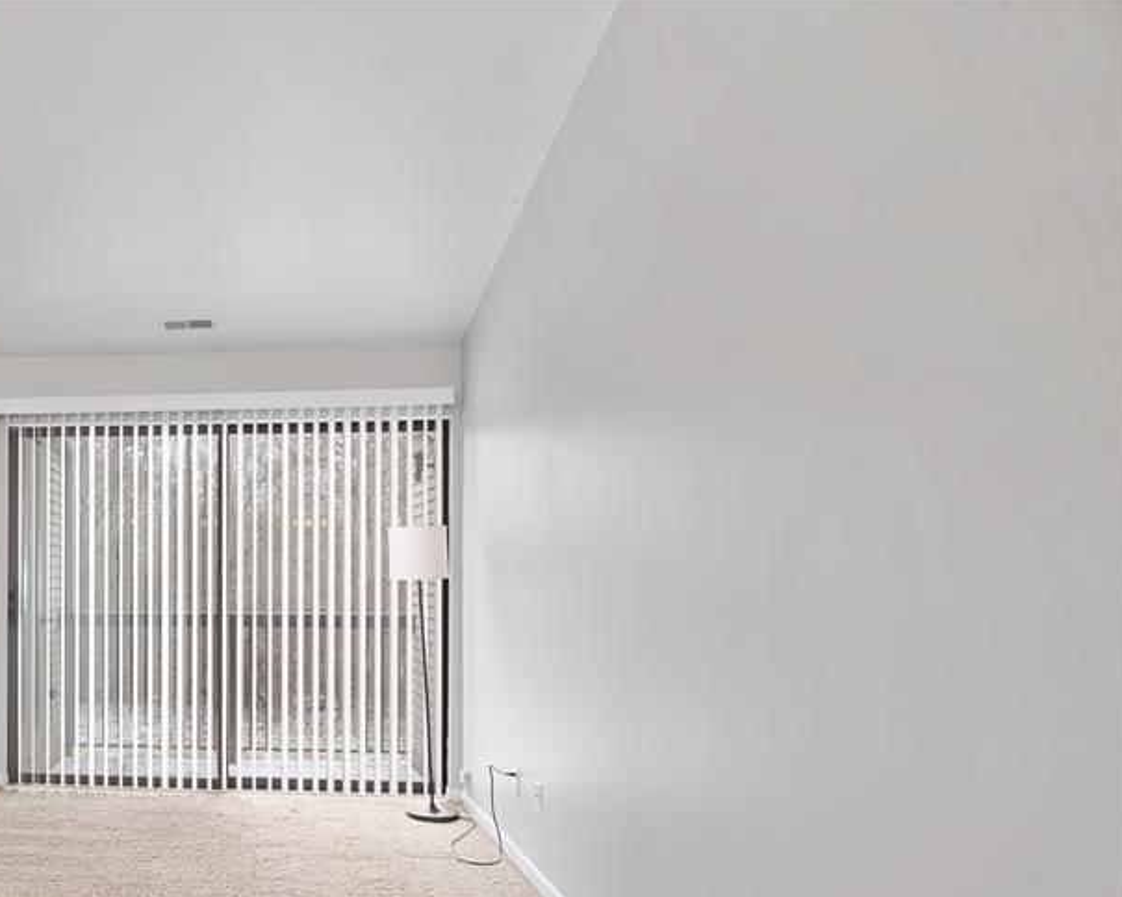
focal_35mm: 27
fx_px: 897
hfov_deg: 57.8
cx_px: 182
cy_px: 629
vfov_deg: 51.7
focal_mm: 17
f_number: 9
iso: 320
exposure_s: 1/3
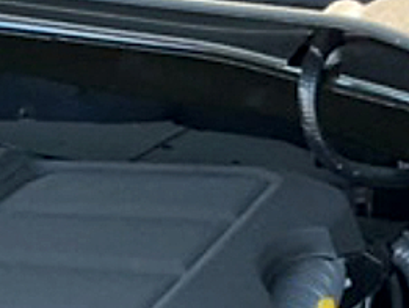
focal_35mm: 184
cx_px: -132
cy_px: 420
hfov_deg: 10.5
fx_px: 2175
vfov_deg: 8.0
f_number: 1.8
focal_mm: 3
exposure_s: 1/120
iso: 40
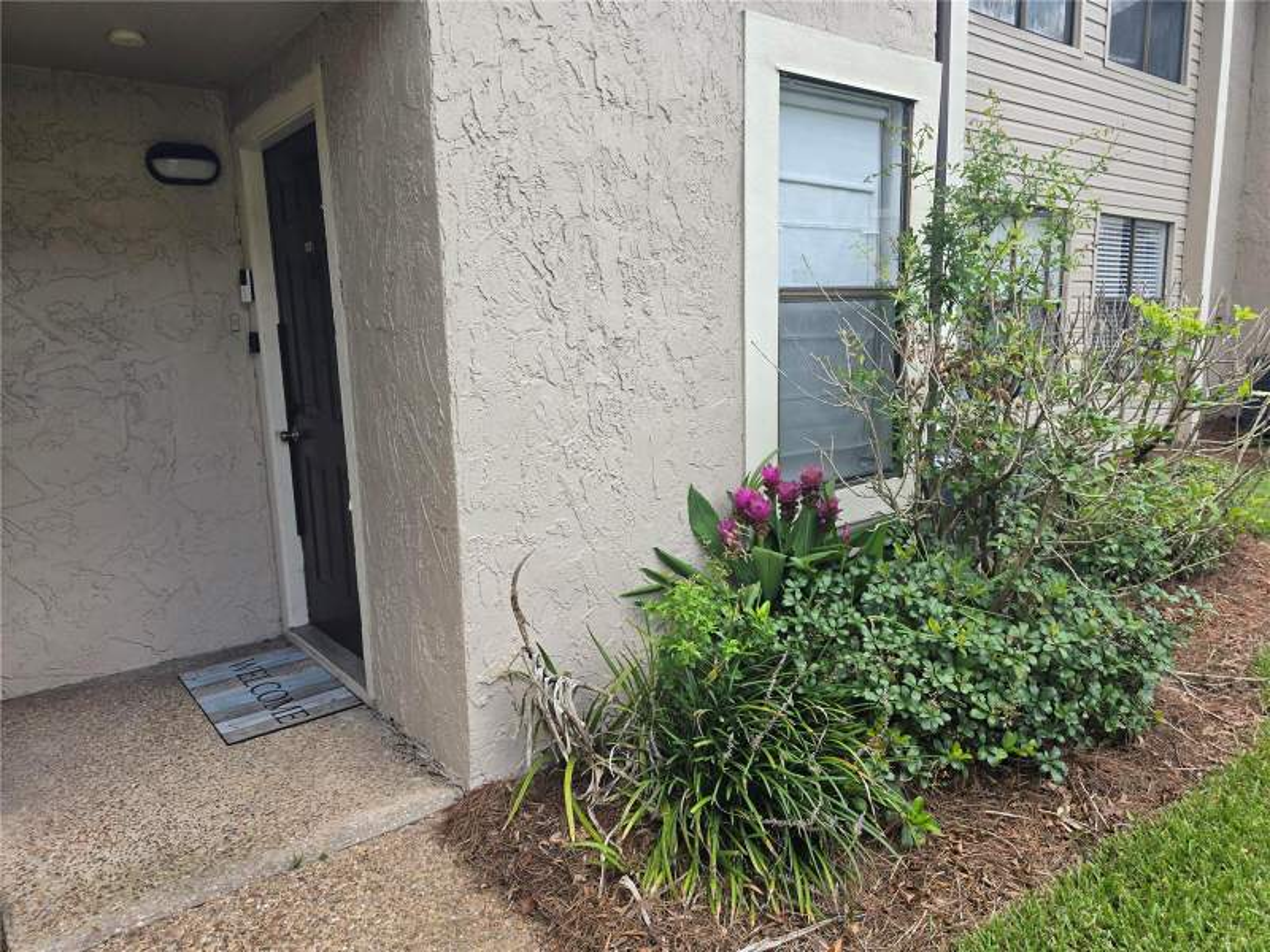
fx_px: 844
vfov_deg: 58.9
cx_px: 635
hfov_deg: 73.9
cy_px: 476
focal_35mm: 23
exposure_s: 1/359
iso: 20
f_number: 1.4
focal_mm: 6.5
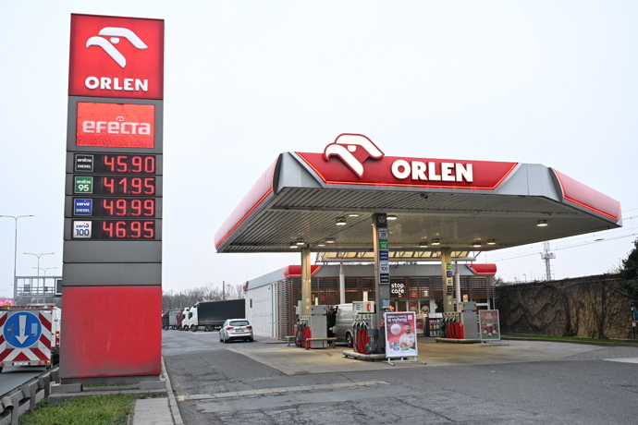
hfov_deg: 49.6
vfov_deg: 34.2
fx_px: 691
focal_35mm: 39
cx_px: 319
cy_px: 212
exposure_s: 1/200
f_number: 5
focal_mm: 39
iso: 1600
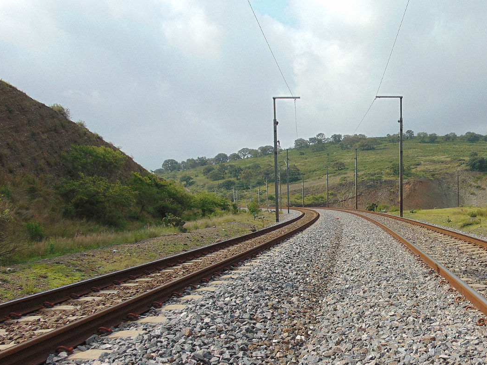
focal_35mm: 38
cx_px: 352
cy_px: 263
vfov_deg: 37.0
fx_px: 534
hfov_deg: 47.5
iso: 80
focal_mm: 4.5
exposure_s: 1/200
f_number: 7.7
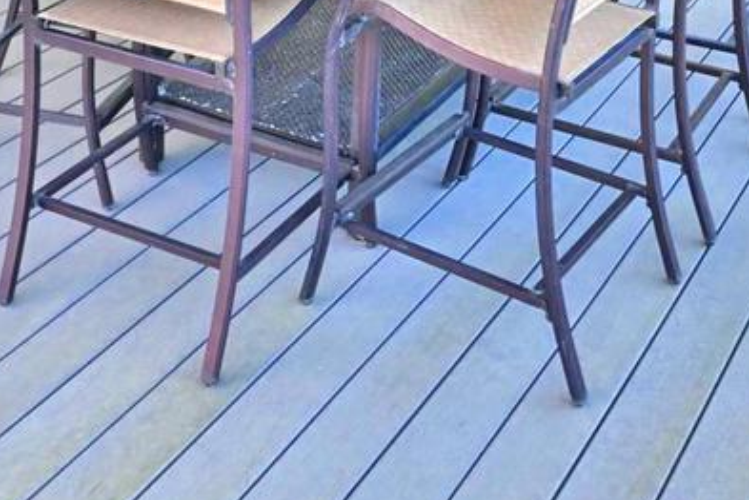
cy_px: -206
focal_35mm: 68
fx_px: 1411
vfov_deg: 18.3
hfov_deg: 29.6
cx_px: 288
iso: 900
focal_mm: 18.5
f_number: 9
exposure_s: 1/80
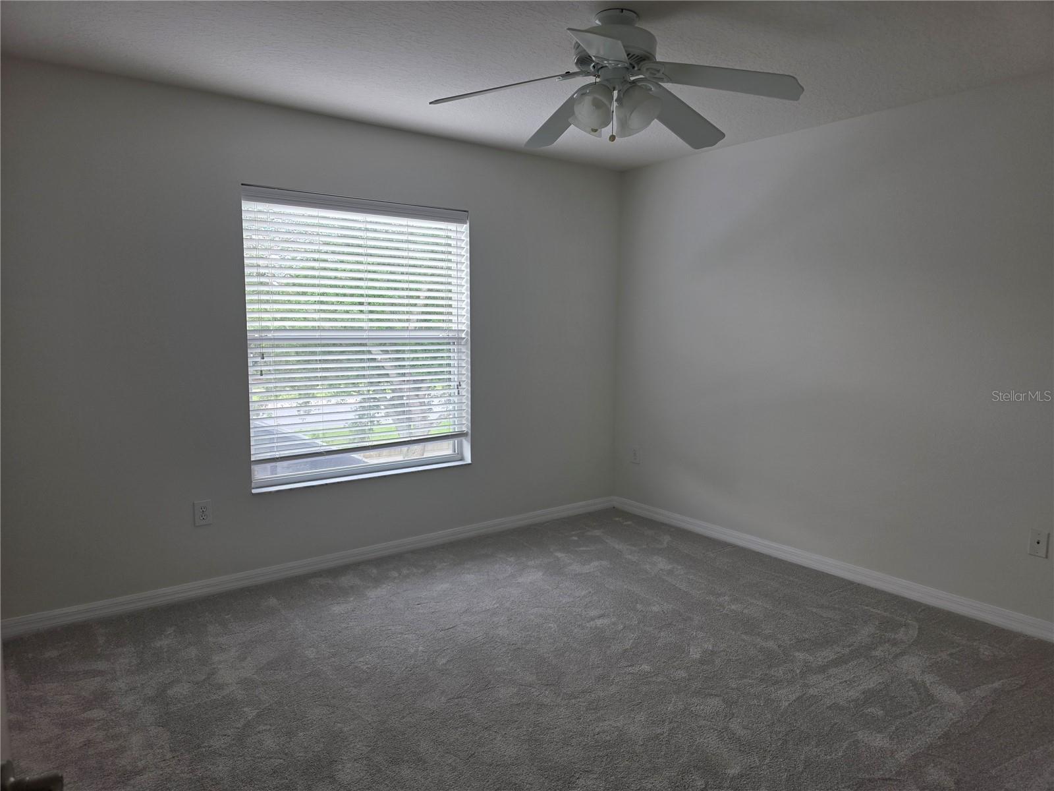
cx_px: 527
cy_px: 396
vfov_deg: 58.9
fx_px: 700
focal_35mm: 23
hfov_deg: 73.9
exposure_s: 1/180
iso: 80
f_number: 1.7
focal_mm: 6.3
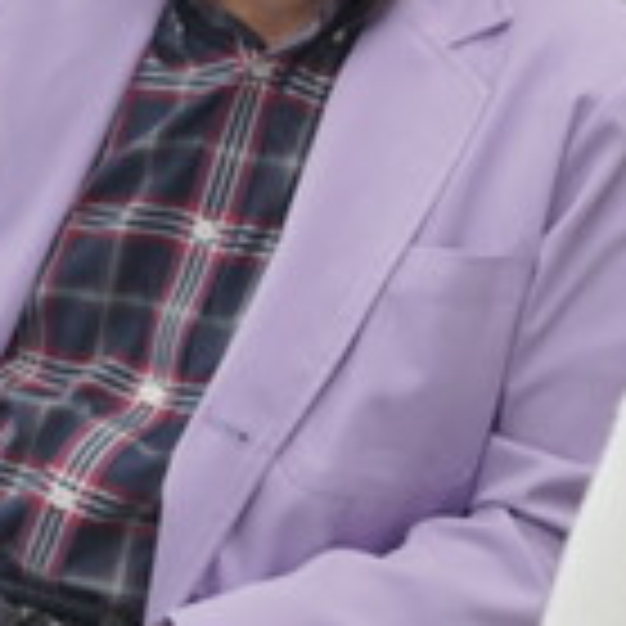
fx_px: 3744
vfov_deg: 9.5
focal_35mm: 183
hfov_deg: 9.5
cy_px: 59
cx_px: 207
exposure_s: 1/60
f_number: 5
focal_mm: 50
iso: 800
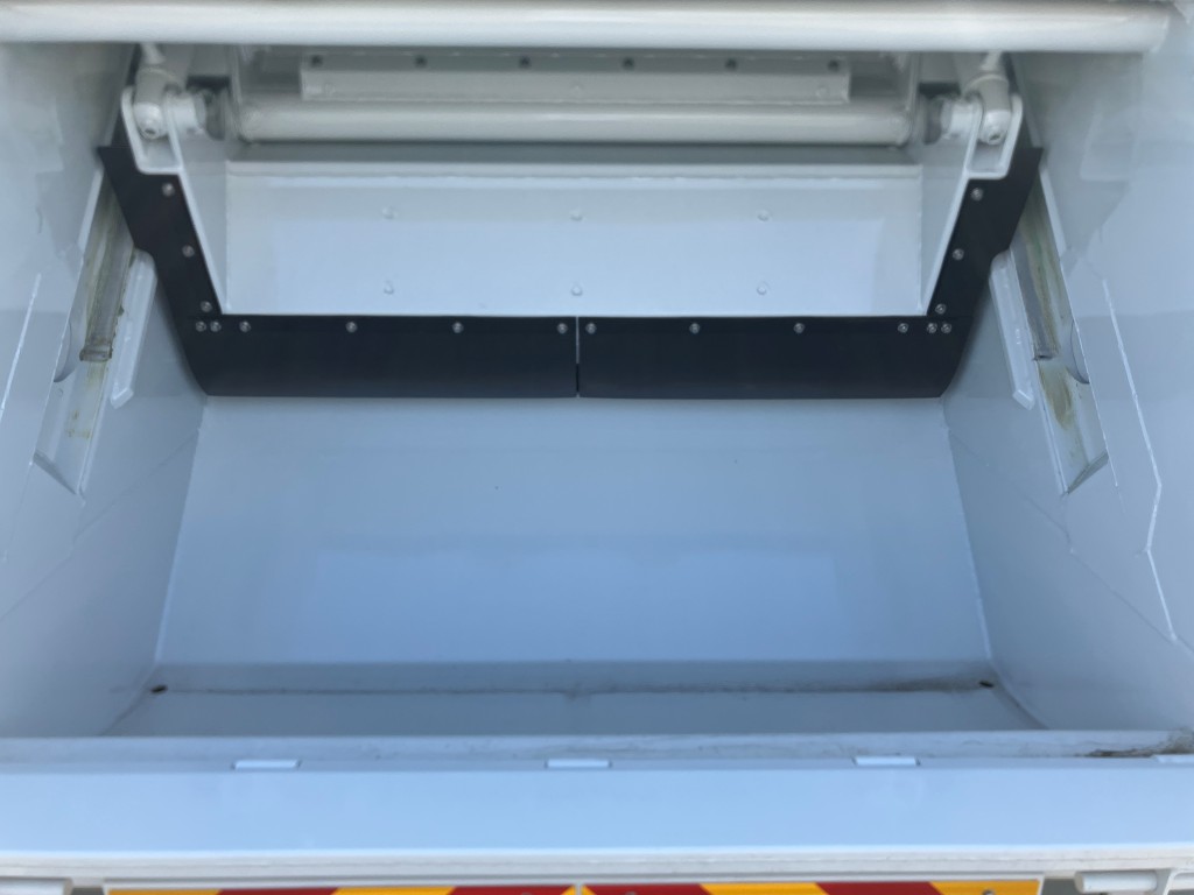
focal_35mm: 28
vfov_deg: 49.7
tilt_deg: -18.5
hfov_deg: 63.4
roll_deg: +2.0
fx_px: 966
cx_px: 597
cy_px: 448
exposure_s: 1/867
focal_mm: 3.99
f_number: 1.8
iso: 32
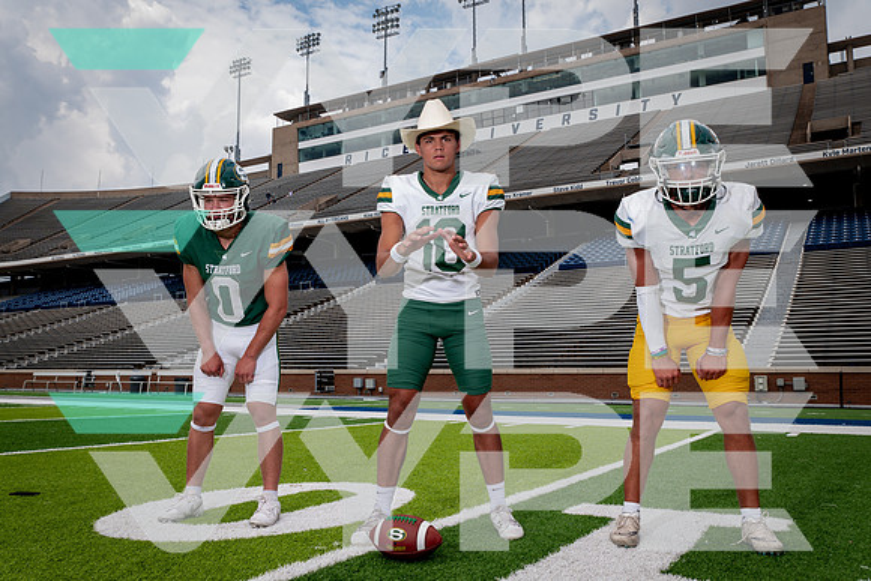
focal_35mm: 33
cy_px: 290
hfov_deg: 57.9
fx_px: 788
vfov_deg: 40.5
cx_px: 436
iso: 80
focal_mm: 32
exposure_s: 1/200
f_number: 7.1
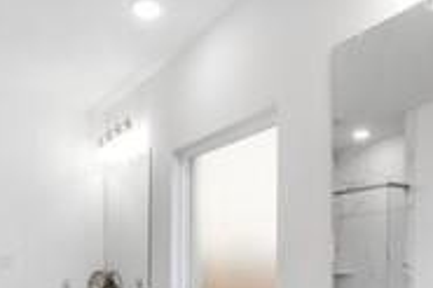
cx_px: 225
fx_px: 469
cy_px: 241
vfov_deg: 32.9
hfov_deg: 49.6
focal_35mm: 39
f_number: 9
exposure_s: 2.5
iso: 250
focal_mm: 12
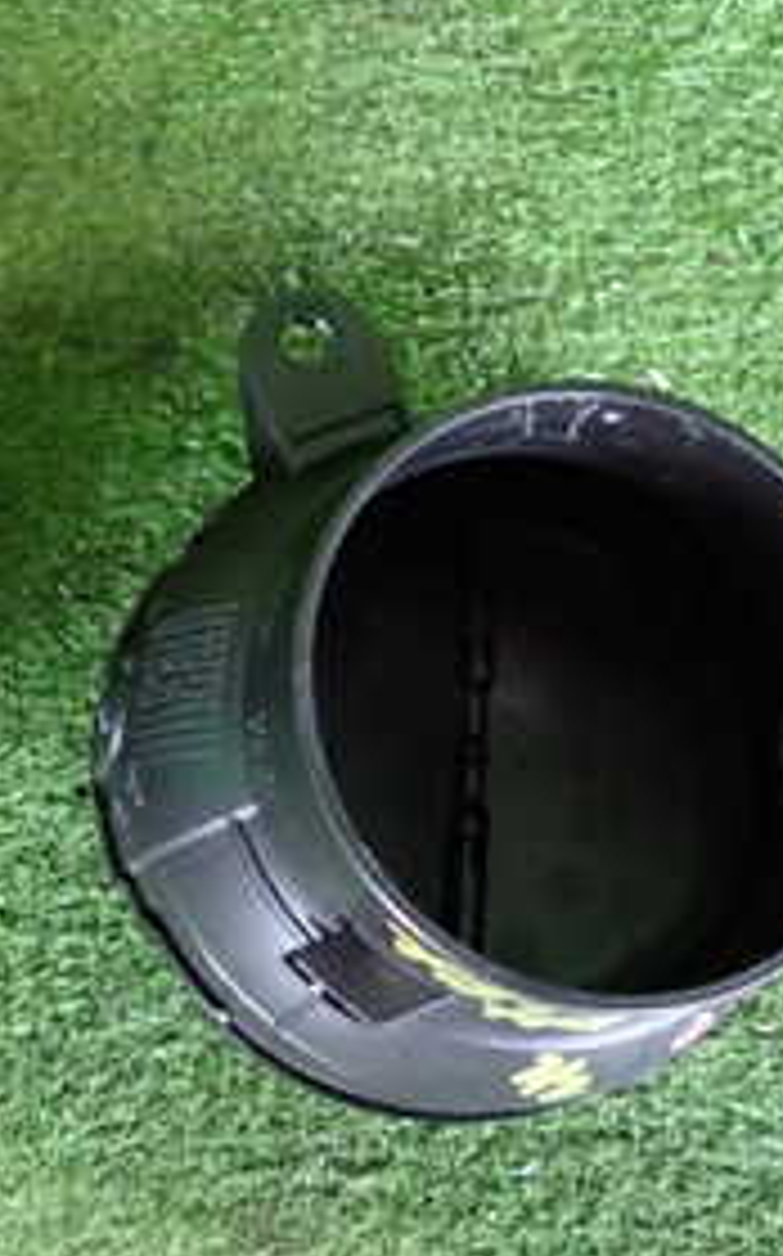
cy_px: 702
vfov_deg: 35.7
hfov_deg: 22.0
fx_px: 1949
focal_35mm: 57
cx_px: 40
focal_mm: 4.5
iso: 800
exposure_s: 1/30
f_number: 2
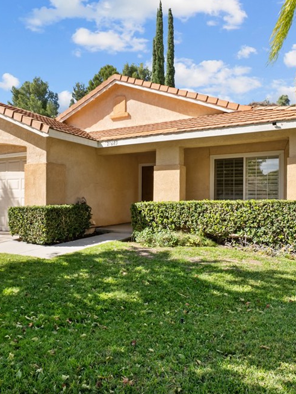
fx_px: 274
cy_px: 190
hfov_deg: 56.6
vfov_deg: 71.6
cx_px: 127
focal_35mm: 24
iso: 100
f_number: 9
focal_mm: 16
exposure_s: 1/60
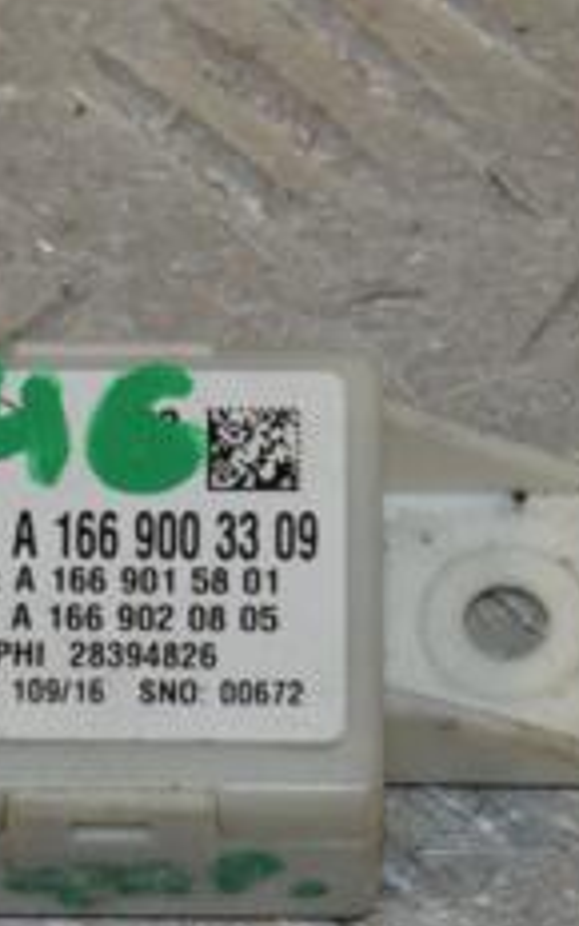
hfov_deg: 4.1
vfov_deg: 6.6
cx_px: -80
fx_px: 7978
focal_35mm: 316
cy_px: 603
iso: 800
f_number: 9
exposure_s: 1/200
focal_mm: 80
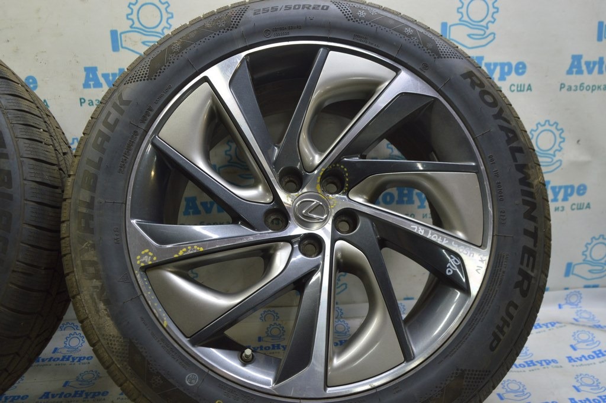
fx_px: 505
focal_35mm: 30
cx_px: 303
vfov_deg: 43.5
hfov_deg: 62.0
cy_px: 202
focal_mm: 20
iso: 400
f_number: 5.6
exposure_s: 1/20
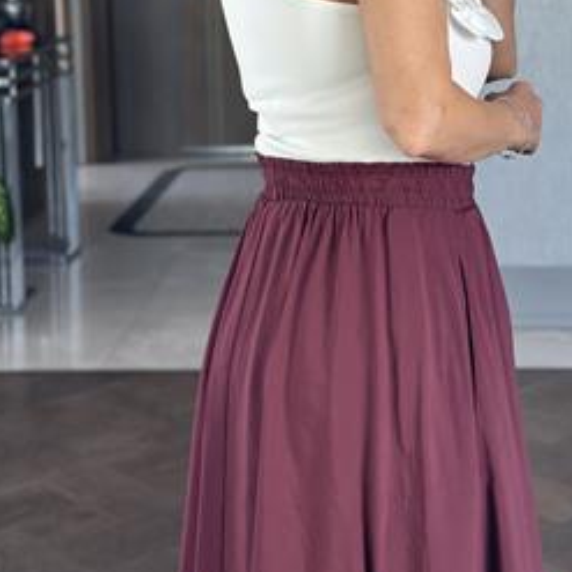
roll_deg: +0.6
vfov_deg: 19.5
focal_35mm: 87
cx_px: 352
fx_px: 1626
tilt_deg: -14.3
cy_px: 44
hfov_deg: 19.9
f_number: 1.78
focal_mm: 6.86
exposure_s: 1/75
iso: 125
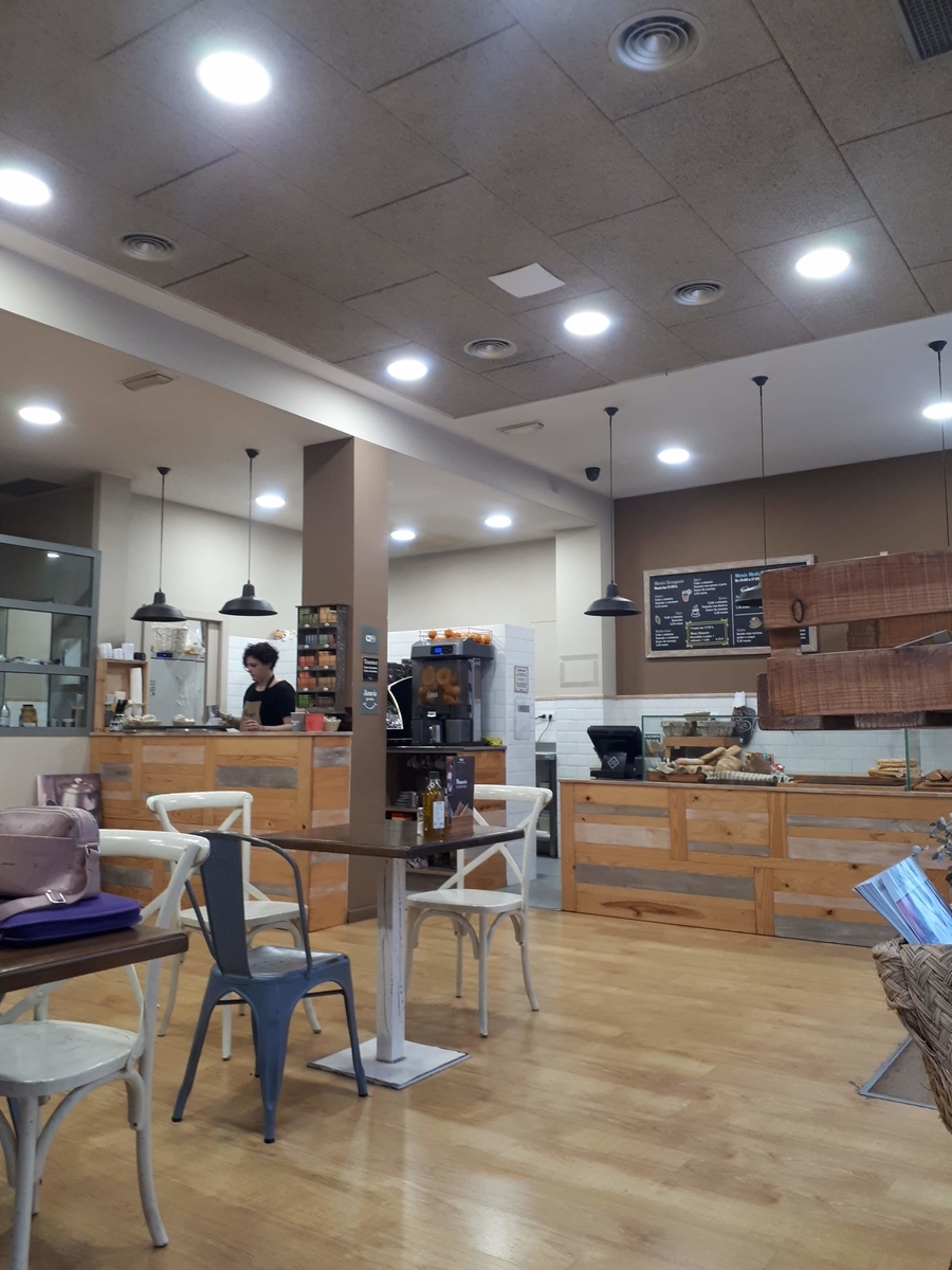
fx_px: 990
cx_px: 476
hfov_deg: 51.4
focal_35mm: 27
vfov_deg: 65.3
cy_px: 635
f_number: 1.9
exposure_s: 1/33
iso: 100
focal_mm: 3.6
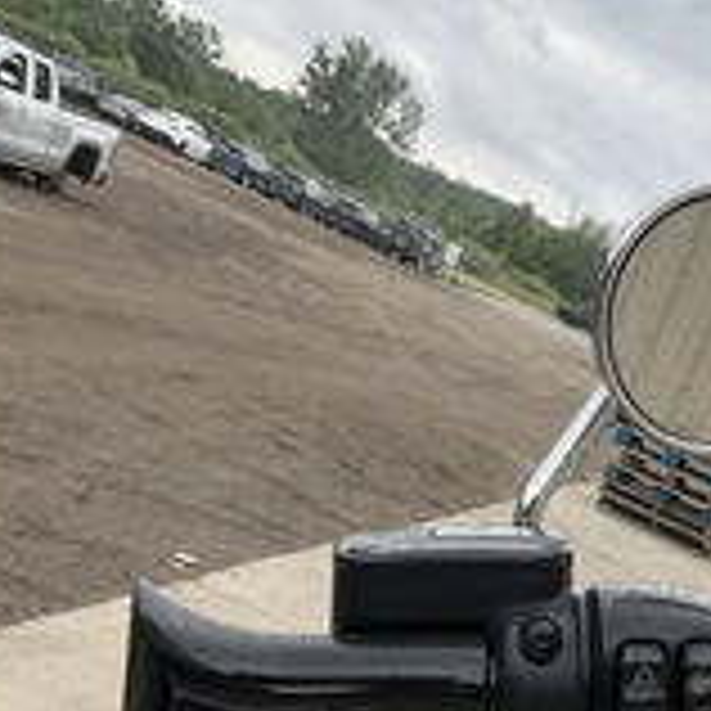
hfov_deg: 25.3
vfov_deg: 25.9
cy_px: 598
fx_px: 1510
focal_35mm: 65
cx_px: 693
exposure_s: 1/292
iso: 25
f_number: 1.8
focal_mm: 3
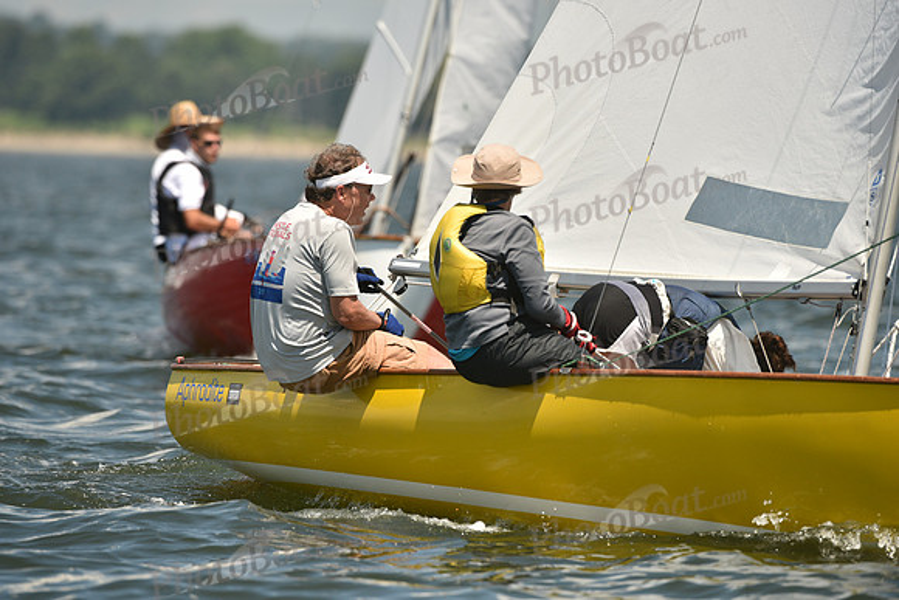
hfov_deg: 5.2
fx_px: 9991
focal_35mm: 400
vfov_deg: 3.4
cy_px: 300
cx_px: 450
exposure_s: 1/1600
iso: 250
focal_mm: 400
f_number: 5
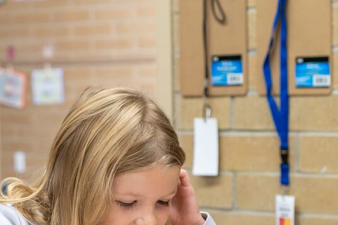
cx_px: 89
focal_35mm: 161
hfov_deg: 12.7
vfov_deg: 8.5
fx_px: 1512
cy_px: 198
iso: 6400
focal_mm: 55
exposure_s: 1/500
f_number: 4
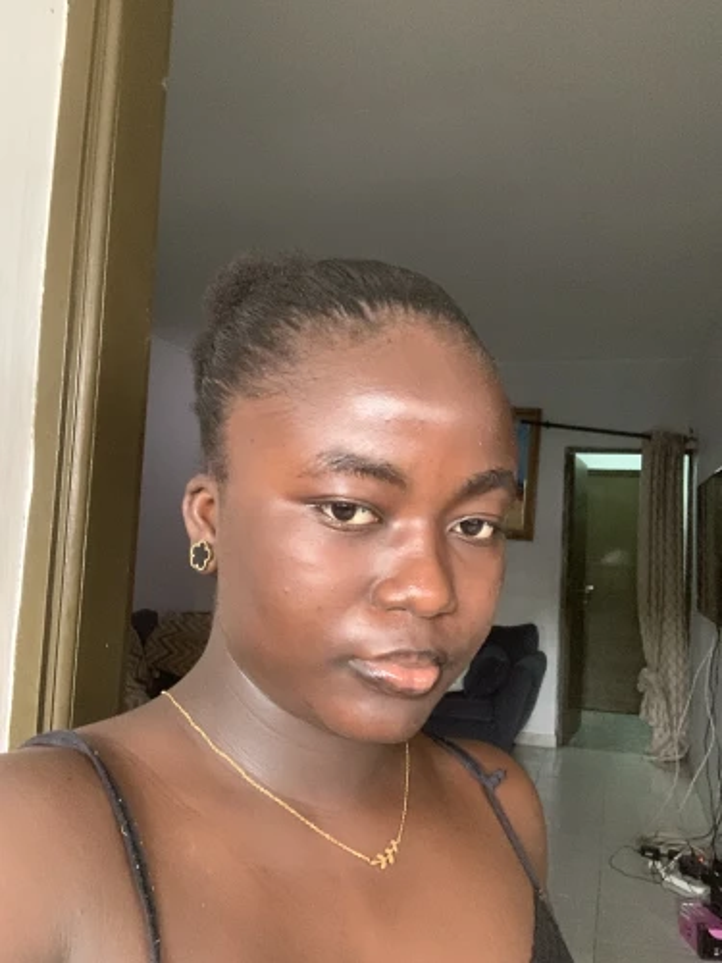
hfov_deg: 44.2
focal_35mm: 32
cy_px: 482
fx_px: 890
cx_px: 361
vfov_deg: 56.8
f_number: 2.2
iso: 320
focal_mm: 2.87
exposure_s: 1/33
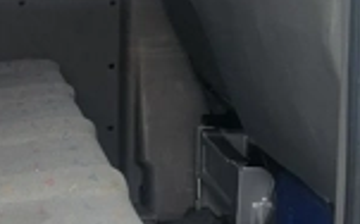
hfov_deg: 20.4
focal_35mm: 97
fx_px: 951
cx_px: -36
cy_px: 17
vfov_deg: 13.3
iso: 50
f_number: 1.8
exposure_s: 1/719
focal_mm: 5.4
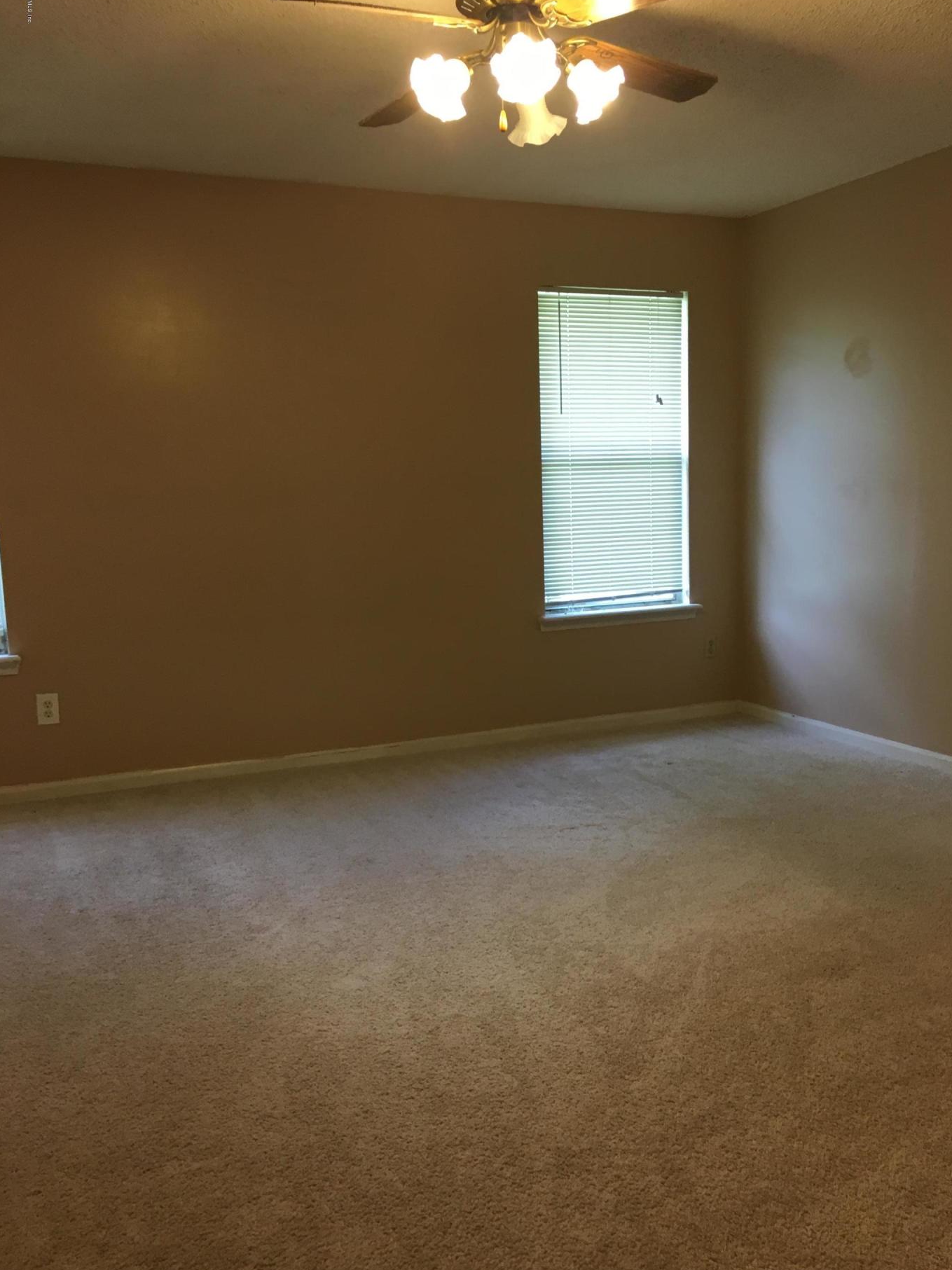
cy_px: 668
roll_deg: +1.5
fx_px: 1174
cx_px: 523
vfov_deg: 56.8
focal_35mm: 32
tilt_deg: -7.8
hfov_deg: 44.1
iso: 80
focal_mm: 4.15
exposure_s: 1/30
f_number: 2.2
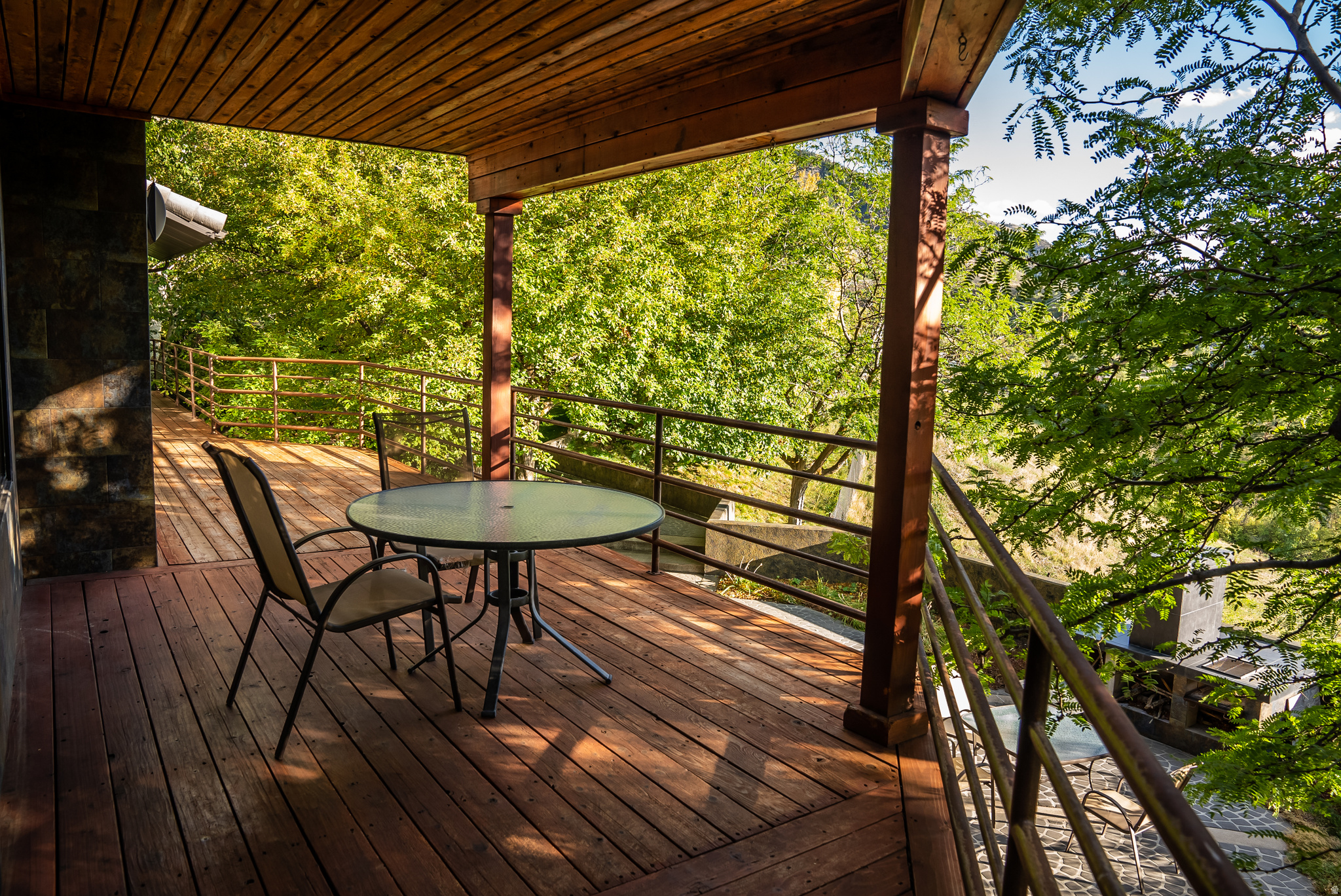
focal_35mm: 24
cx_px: 670
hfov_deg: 73.7
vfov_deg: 53.2
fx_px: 894
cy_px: 448
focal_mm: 24
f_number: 6.3
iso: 320
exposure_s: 1/80
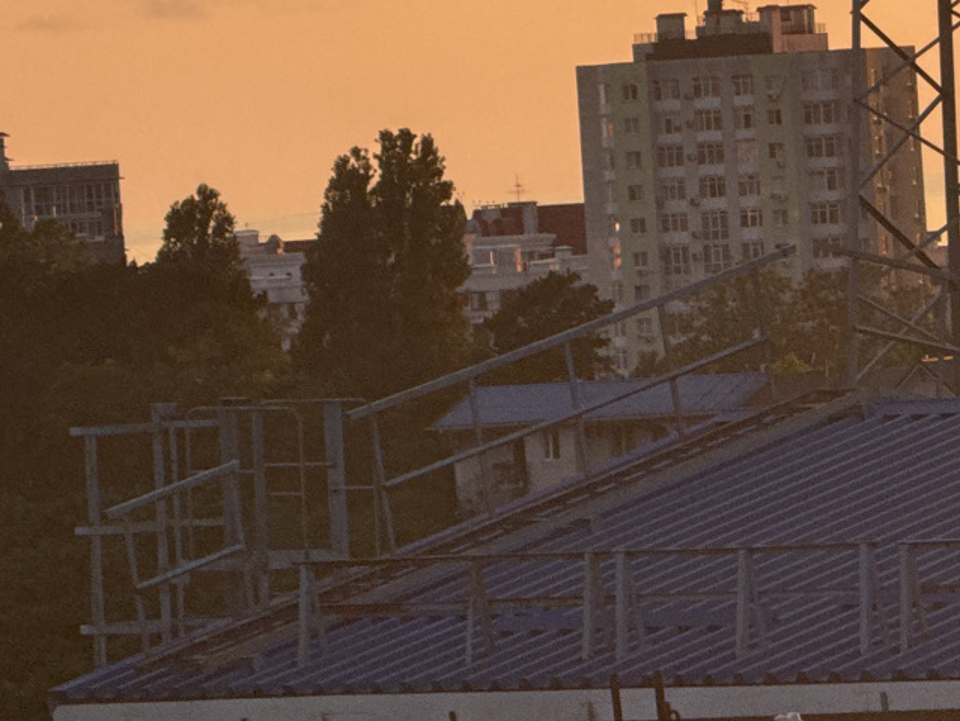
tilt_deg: +1.2
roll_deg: +3.9
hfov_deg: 5.3
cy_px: 5
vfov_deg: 4.0
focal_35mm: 376
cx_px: 533
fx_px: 10431
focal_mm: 15.66
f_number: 2.8
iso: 50
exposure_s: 1/296
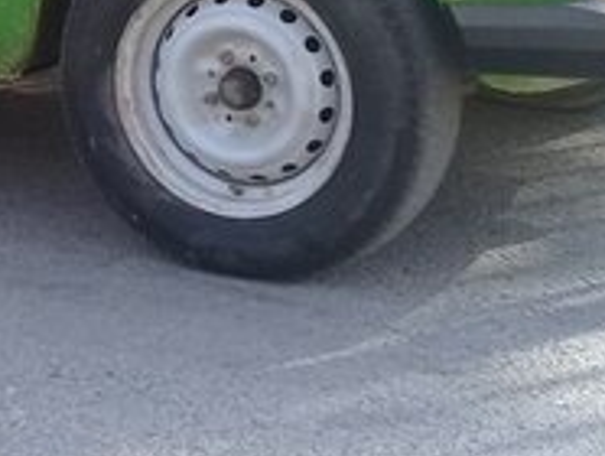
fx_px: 1925
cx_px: -127
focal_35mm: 110
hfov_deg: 17.0
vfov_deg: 13.2
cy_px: -73
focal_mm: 3.3
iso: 50
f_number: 2.2
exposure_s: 1/228
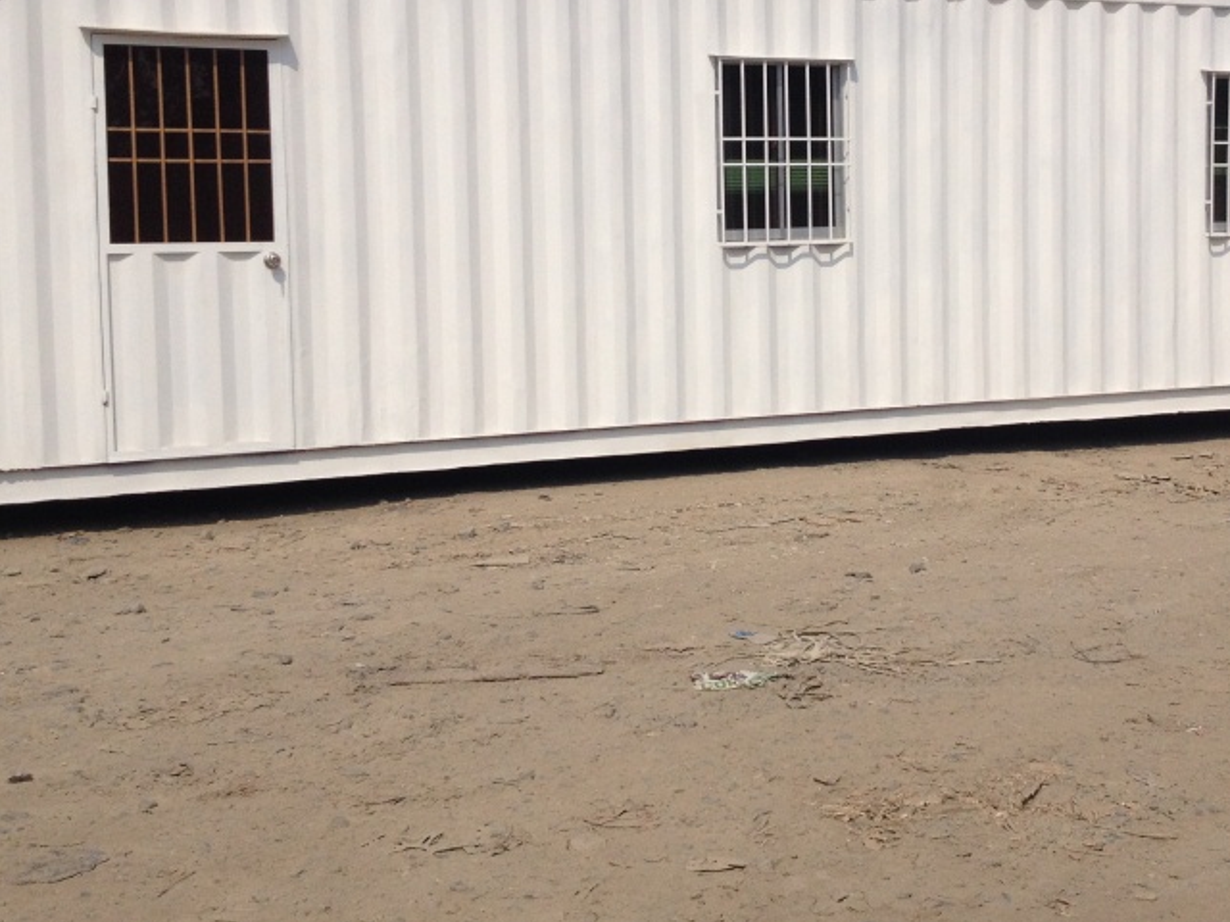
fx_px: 1990
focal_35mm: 56
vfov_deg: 26.0
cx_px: 798
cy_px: 336
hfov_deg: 34.1
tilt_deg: -3.9
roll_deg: +0.3
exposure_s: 1/4608
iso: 50
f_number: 2.4
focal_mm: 4.28
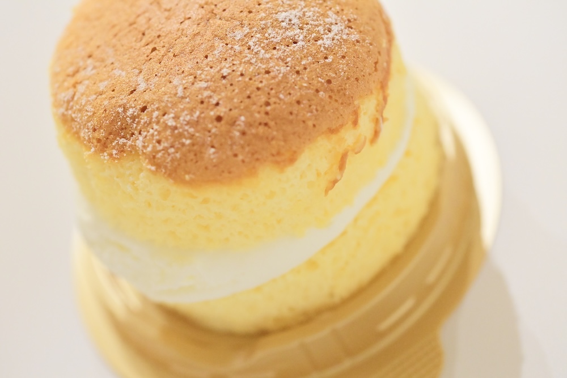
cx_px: 284
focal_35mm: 60
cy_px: 189
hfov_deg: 33.4
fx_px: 945
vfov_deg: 22.6
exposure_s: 1/125
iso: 8000
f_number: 4.5
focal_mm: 60
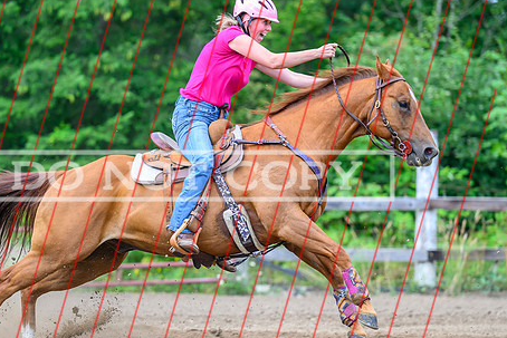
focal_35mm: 227
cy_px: 215
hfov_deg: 9.1
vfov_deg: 6.1
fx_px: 3198
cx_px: 180
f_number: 2.8
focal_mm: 140
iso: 1400
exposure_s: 1/1600
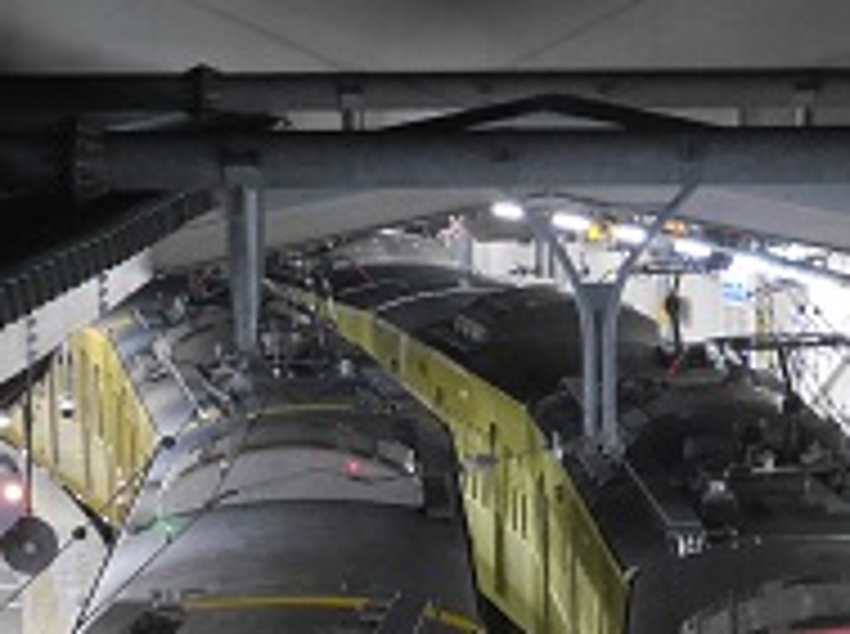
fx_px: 6985
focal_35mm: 285
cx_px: 373
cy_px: 985
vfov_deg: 5.2
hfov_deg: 7.0
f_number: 5.6
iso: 3200
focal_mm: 42
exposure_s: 1/30
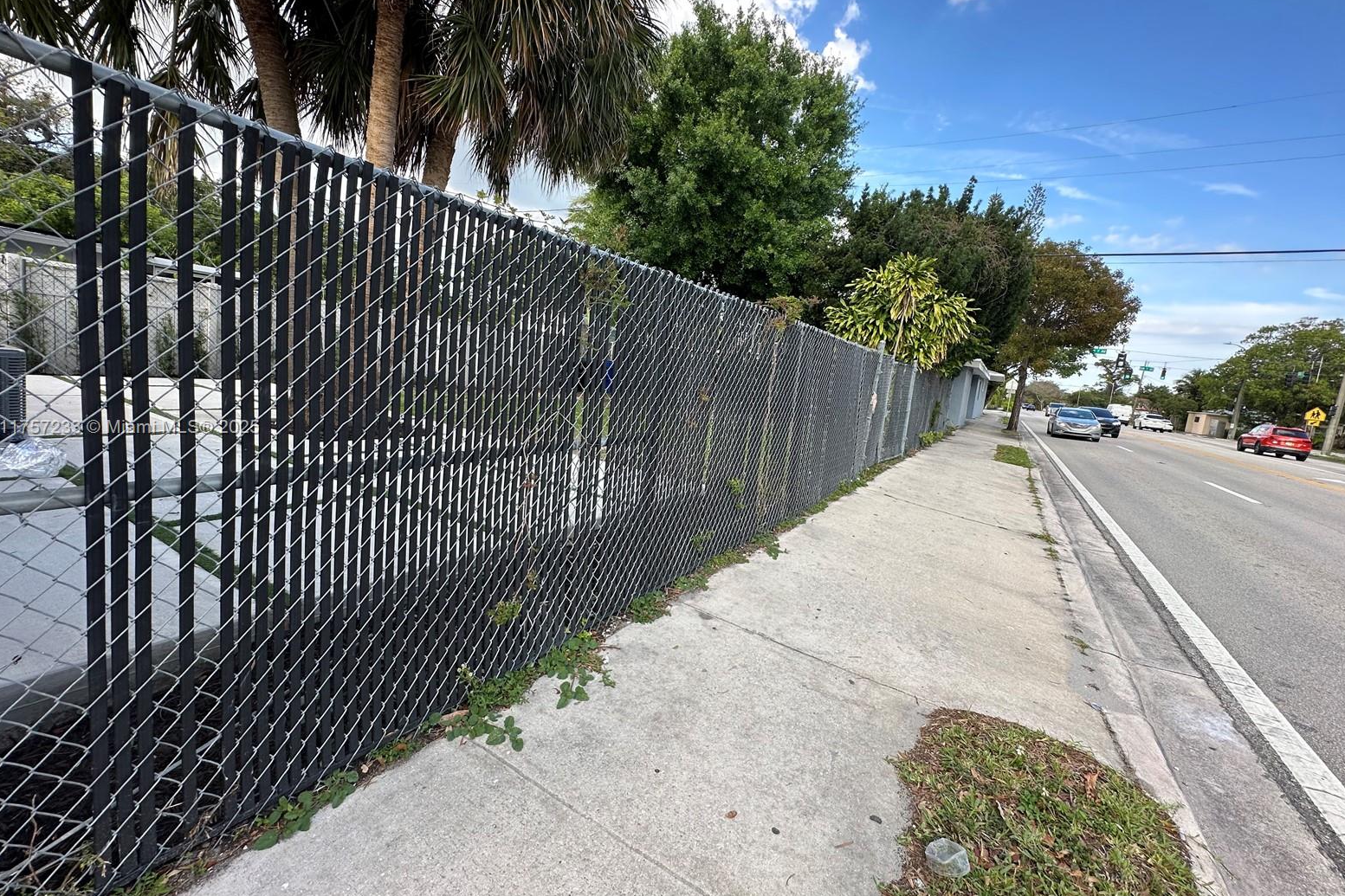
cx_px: 676
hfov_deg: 100.4
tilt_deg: -6.0
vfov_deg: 77.3
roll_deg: -6.4
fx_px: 560
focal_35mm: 15
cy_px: 429
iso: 40
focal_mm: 2.22
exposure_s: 1/267
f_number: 2.2
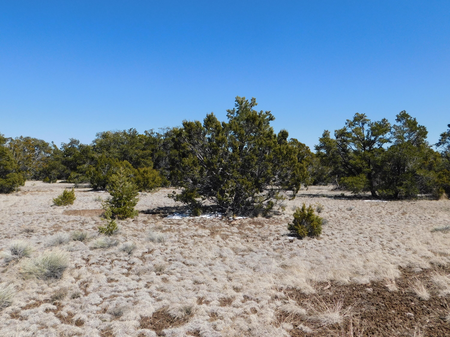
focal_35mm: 30
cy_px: 168
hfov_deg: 60.0
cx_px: 225
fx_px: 390
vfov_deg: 46.8
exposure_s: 1/500
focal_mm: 5.3
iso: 125
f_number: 6.4
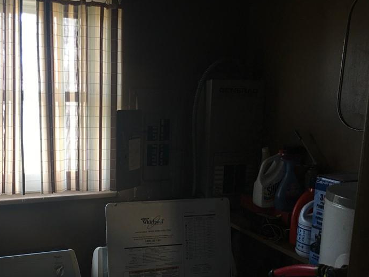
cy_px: 200
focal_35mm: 43
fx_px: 458
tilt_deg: -10.6
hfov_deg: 43.6
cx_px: 146
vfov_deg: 33.1
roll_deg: -0.6
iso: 40
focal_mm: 4.15
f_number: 2.2
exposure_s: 1/15
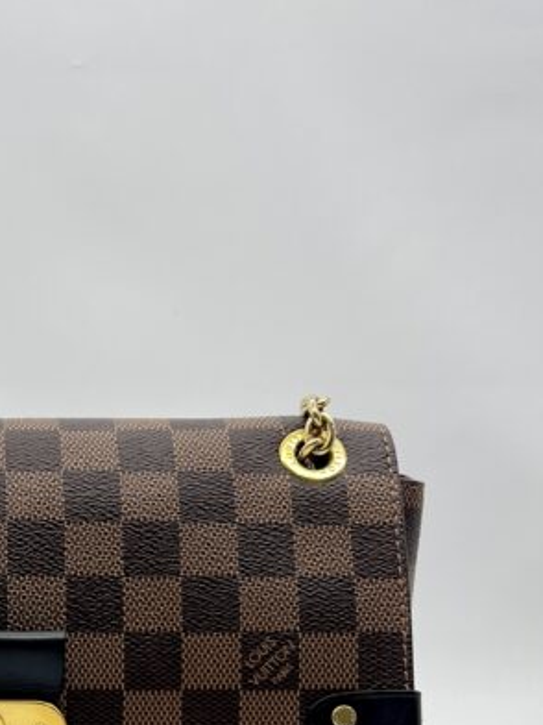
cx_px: -37
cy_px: 705
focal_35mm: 68
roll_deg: -0.6
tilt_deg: -9.4
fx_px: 1422
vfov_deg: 27.1
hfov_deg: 20.7
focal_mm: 5.7
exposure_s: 1/128
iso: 32
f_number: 1.5
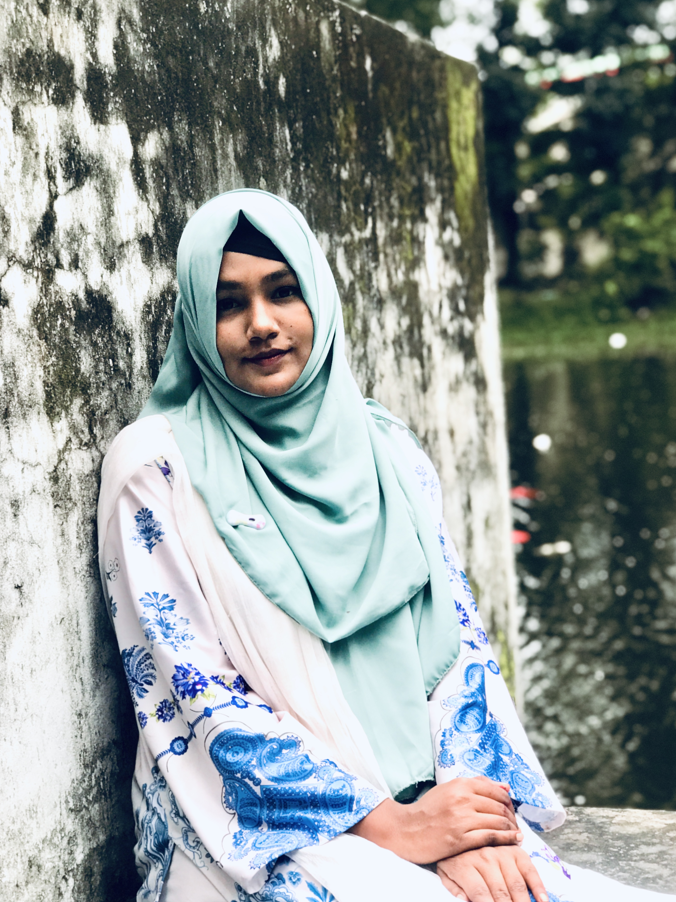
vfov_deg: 32.2
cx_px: 334
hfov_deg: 24.4
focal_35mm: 60
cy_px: 443
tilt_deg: -5.2
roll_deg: +3.9
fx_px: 1562
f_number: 2.8
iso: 32
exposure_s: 1/50
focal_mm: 6.6
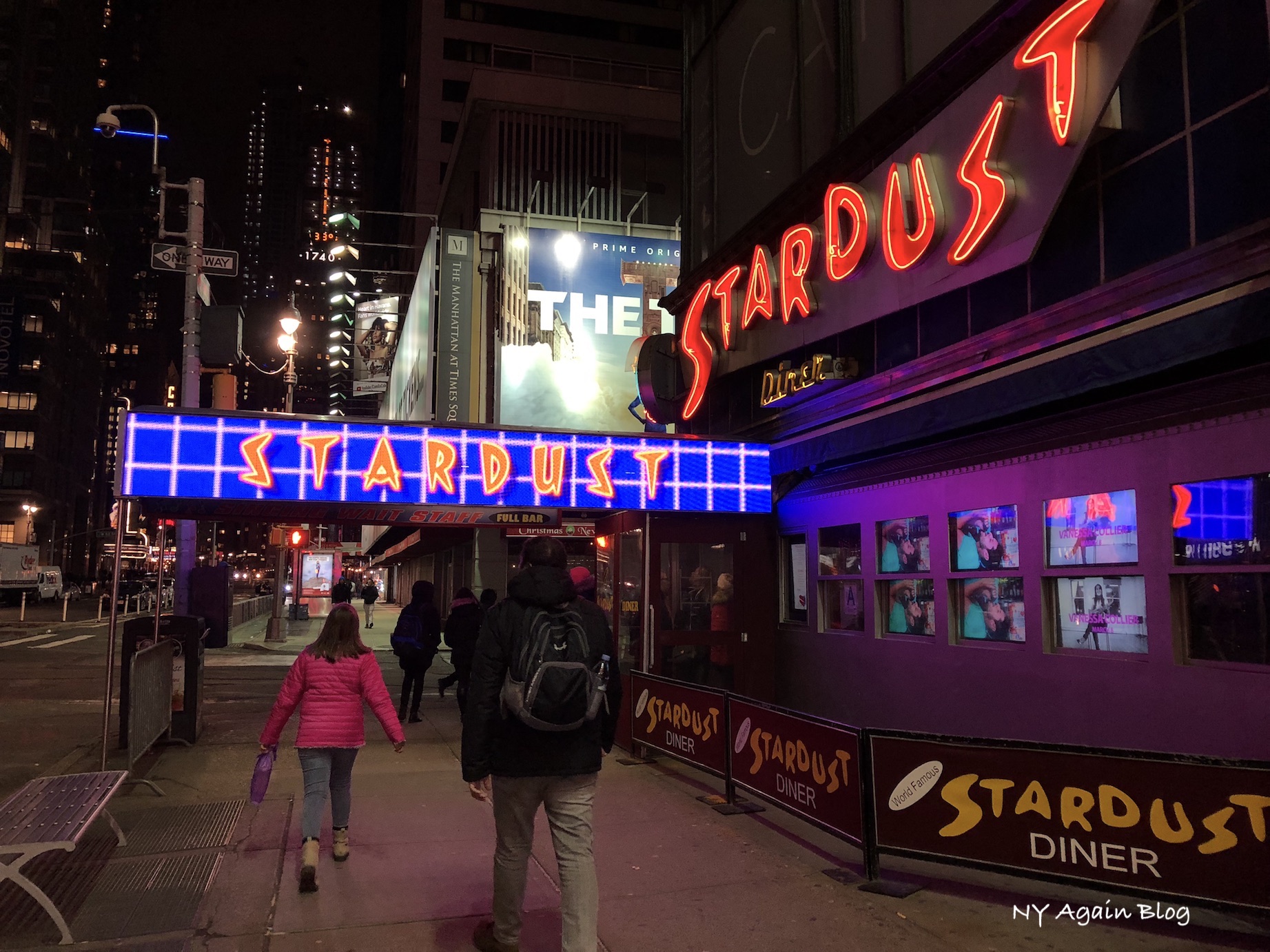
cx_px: 635
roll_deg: +0.4
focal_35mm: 28
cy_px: 476
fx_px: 1027
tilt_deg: +7.4
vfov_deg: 49.7
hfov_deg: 63.4
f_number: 1.8
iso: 32
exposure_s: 1/30
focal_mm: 4
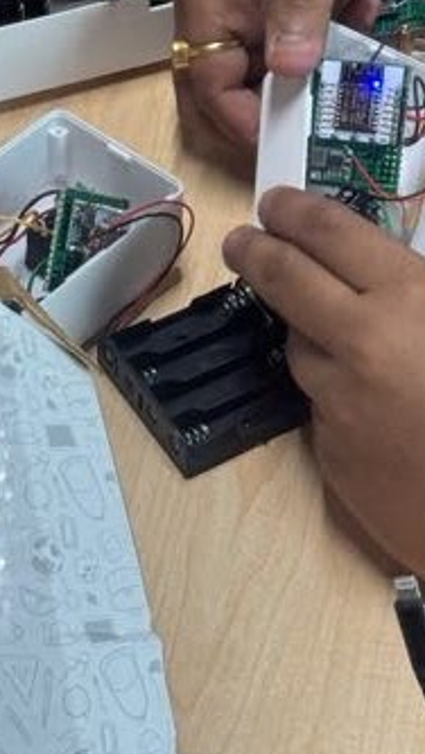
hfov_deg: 9.3
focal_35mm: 131
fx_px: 2623
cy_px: -165
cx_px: 281
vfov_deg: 15.7
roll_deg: -1.6
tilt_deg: -35.0
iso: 100
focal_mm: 6.76
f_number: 1.78
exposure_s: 1/89
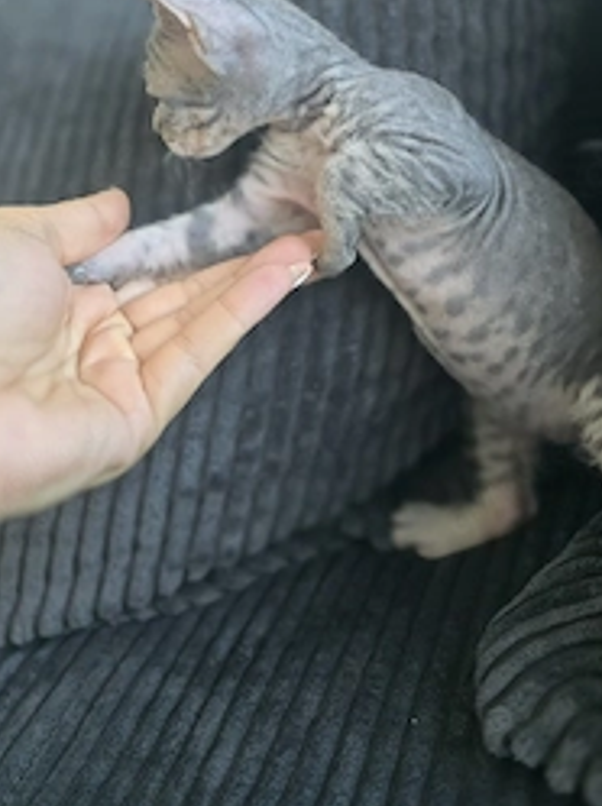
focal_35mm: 37
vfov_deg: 49.0
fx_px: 860
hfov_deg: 38.4
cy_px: 246
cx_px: 362
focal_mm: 6.3
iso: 1000
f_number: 1.7
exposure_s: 1/244
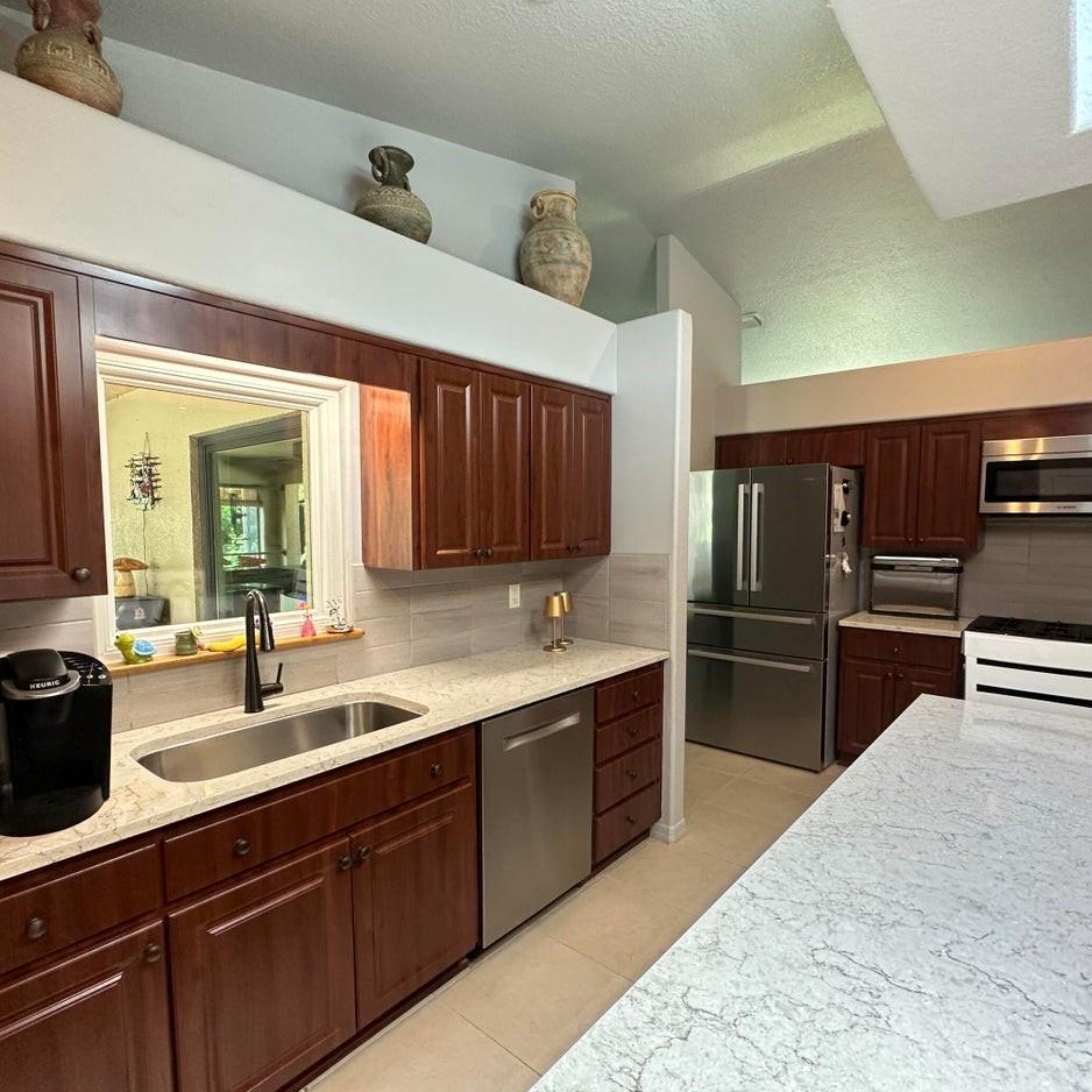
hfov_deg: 80.7
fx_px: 642
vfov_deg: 80.7
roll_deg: -0.2
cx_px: 552
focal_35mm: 18
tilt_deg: -4.9
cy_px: 572
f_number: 2.2
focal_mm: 2.22
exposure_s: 1/60
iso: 250
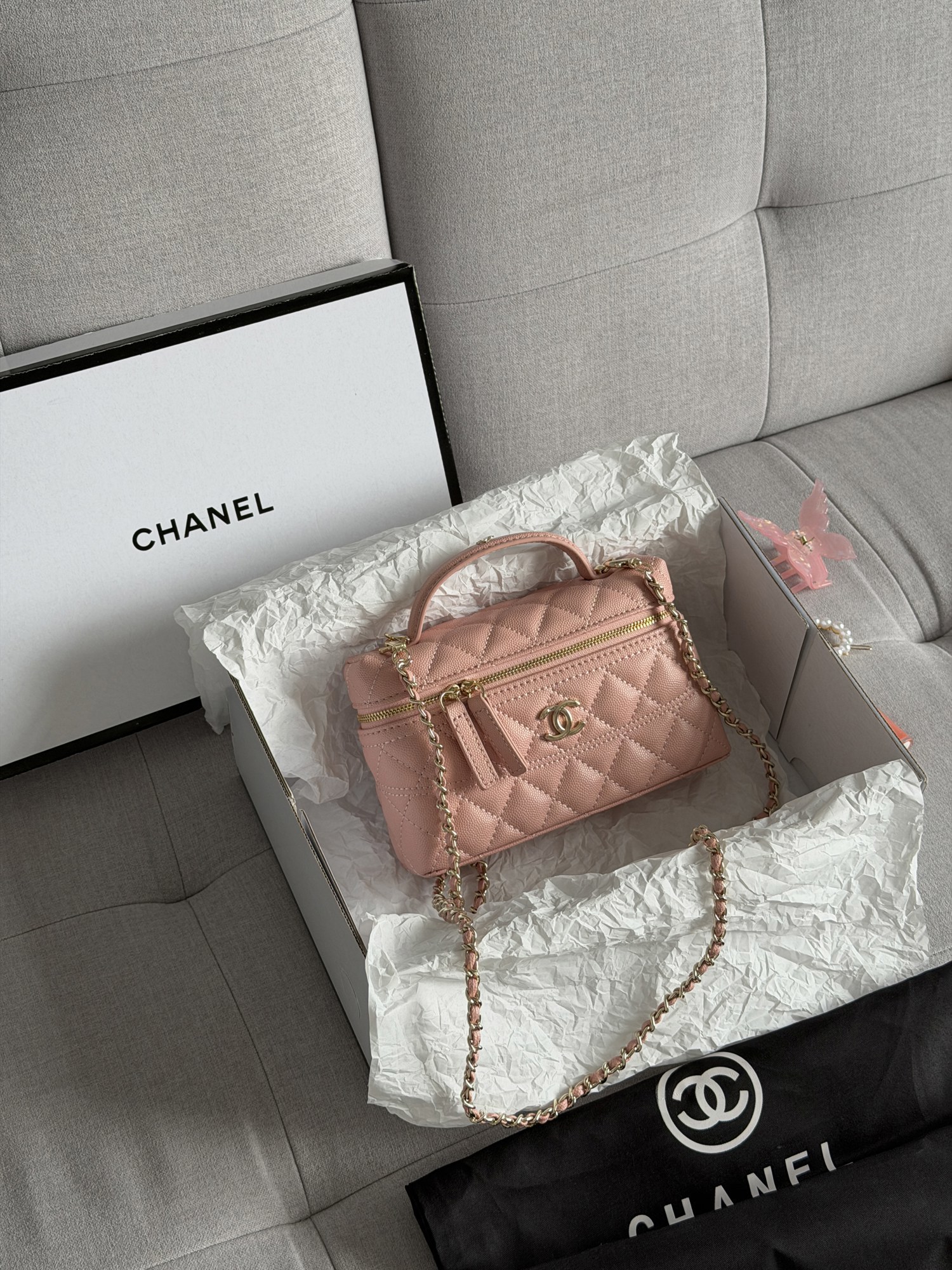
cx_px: 476
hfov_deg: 30.3
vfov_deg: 39.7
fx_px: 1760
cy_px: 635
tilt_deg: -53.6
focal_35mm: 48
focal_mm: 6.76
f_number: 1.78
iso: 80
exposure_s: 1/121
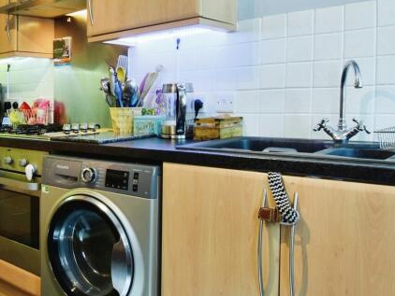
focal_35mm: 35
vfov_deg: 39.7
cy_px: 78
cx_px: 45
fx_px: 400
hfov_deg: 47.6
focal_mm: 10
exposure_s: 1/6
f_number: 7.1
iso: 400
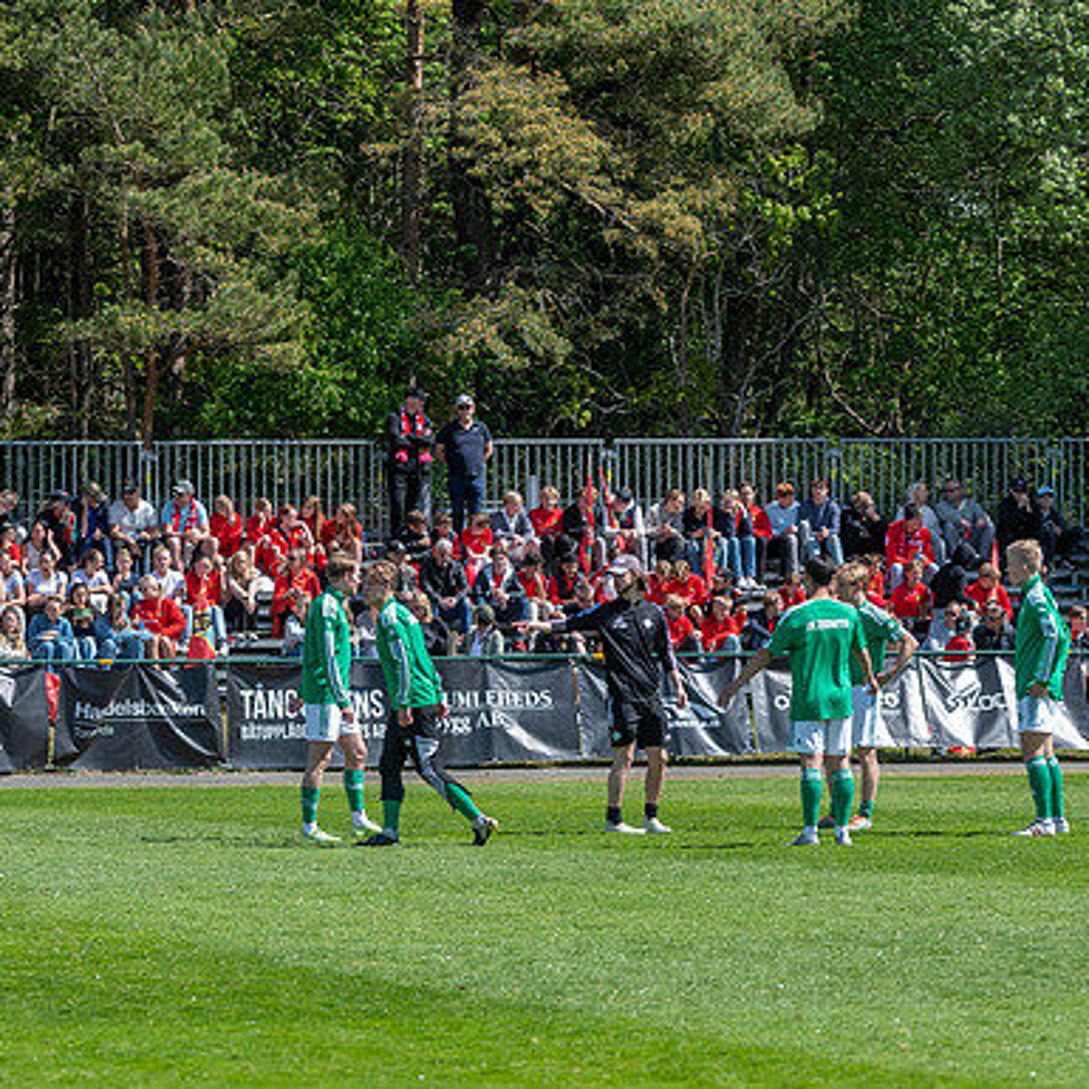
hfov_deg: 7.8
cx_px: 433
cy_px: 544
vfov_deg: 7.8
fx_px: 7937
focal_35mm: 223
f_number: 4
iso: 280
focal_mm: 112
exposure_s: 1/1600
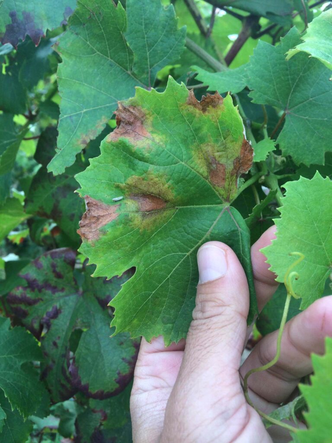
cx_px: 166
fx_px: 384
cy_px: 222
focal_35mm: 30
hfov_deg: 46.8
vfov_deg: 60.0
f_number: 2.2
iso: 32
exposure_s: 1/167
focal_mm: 4.12
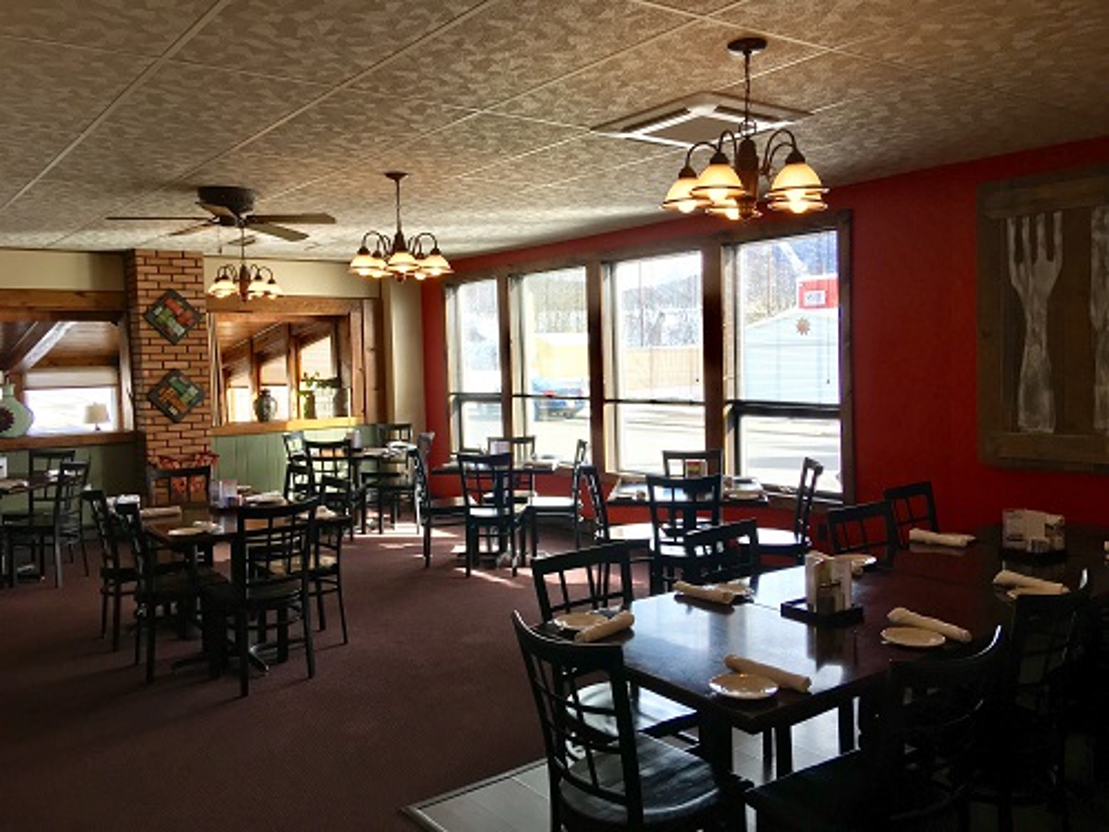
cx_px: 554
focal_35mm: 29
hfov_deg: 61.7
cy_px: 416
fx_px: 929
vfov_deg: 48.2
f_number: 2.2
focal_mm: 4.15
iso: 40
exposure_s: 1/120
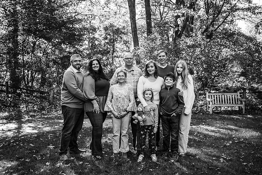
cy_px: 88
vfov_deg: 37.7
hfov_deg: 54.2
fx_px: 256
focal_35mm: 35
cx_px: 131
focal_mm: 34.5
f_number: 4.5
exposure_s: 1/250
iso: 400
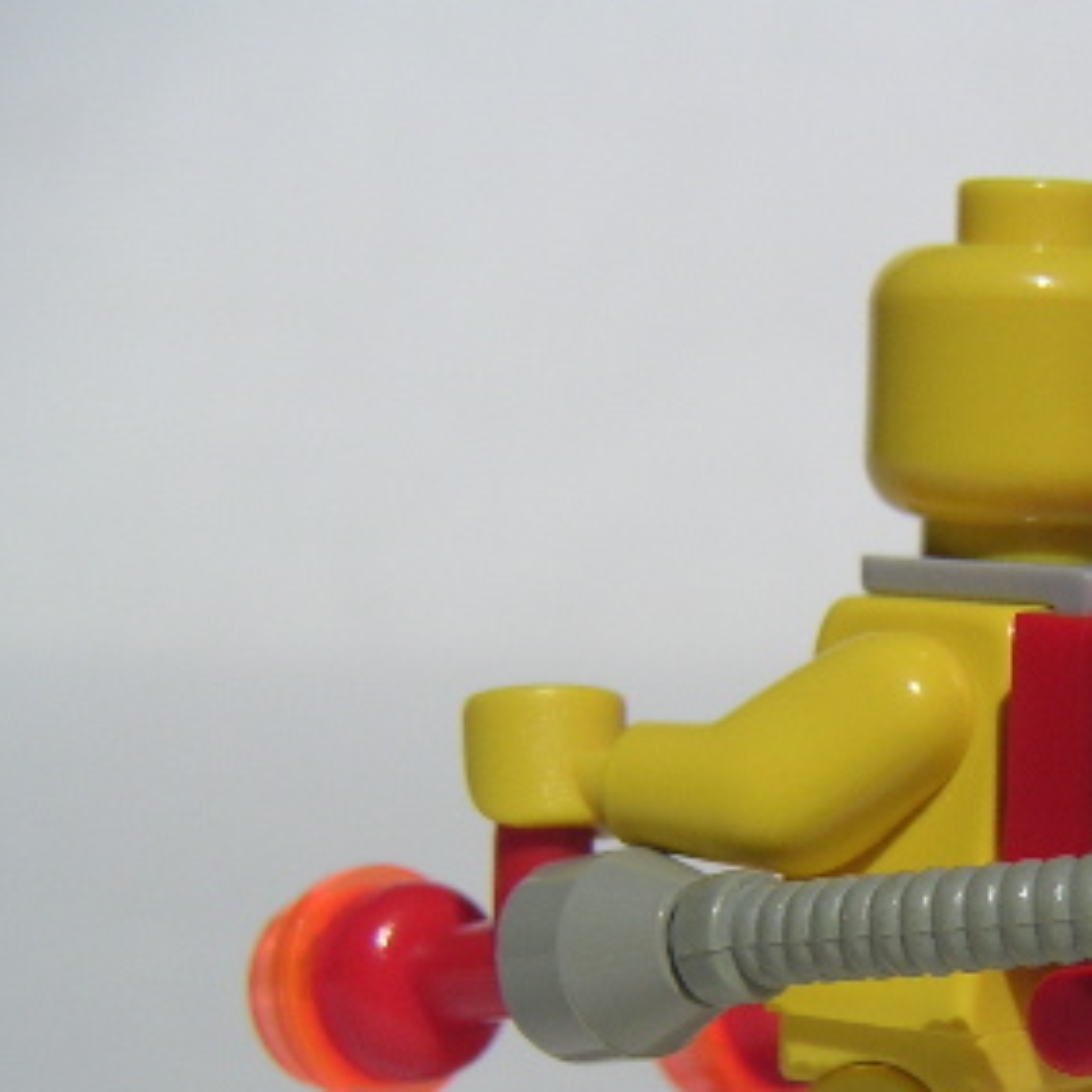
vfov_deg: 13.2
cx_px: 992
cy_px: 805
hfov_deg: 13.1
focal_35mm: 132
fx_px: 4711
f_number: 6.7
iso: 50
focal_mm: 11
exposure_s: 1/750
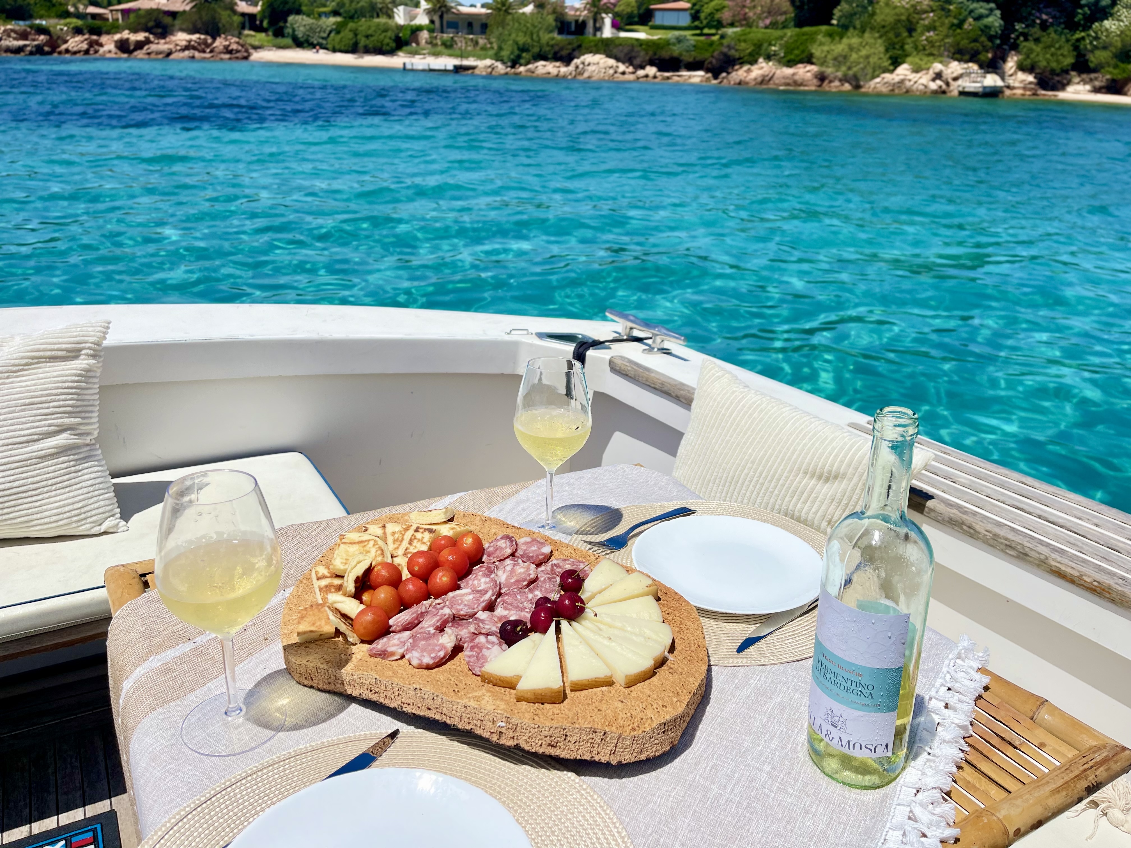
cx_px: 566
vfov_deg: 53.1
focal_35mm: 26
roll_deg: -1.4
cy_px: 424
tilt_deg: -22.8
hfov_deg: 67.3
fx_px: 849
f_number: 1.6
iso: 50
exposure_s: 1/7407
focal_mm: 5.1
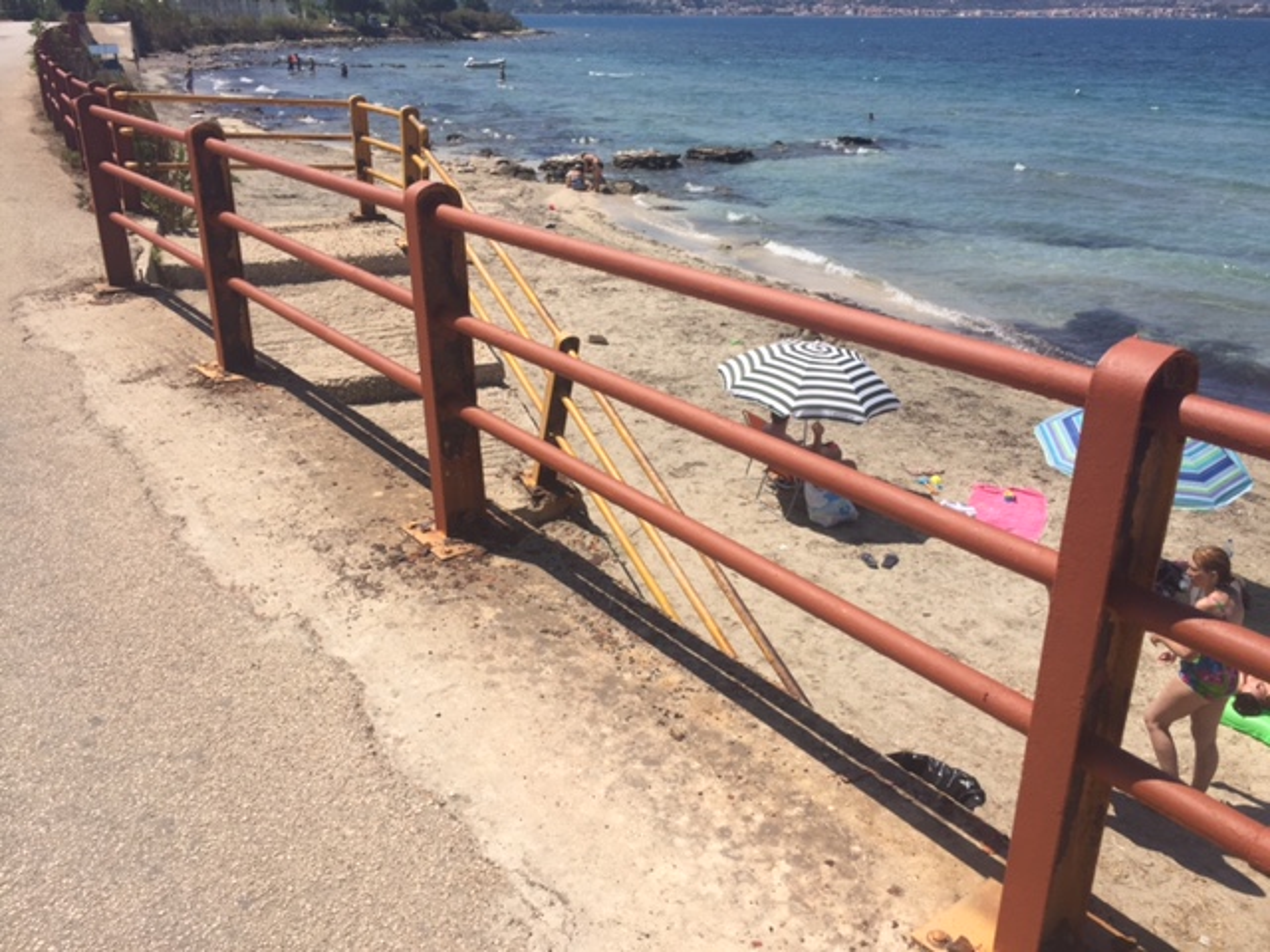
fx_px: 1064
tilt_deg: -20.5
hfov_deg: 61.7
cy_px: 476
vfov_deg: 48.2
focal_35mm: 29
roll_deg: -0.9
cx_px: 635
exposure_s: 1/3049
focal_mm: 4.15
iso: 32
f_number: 2.2
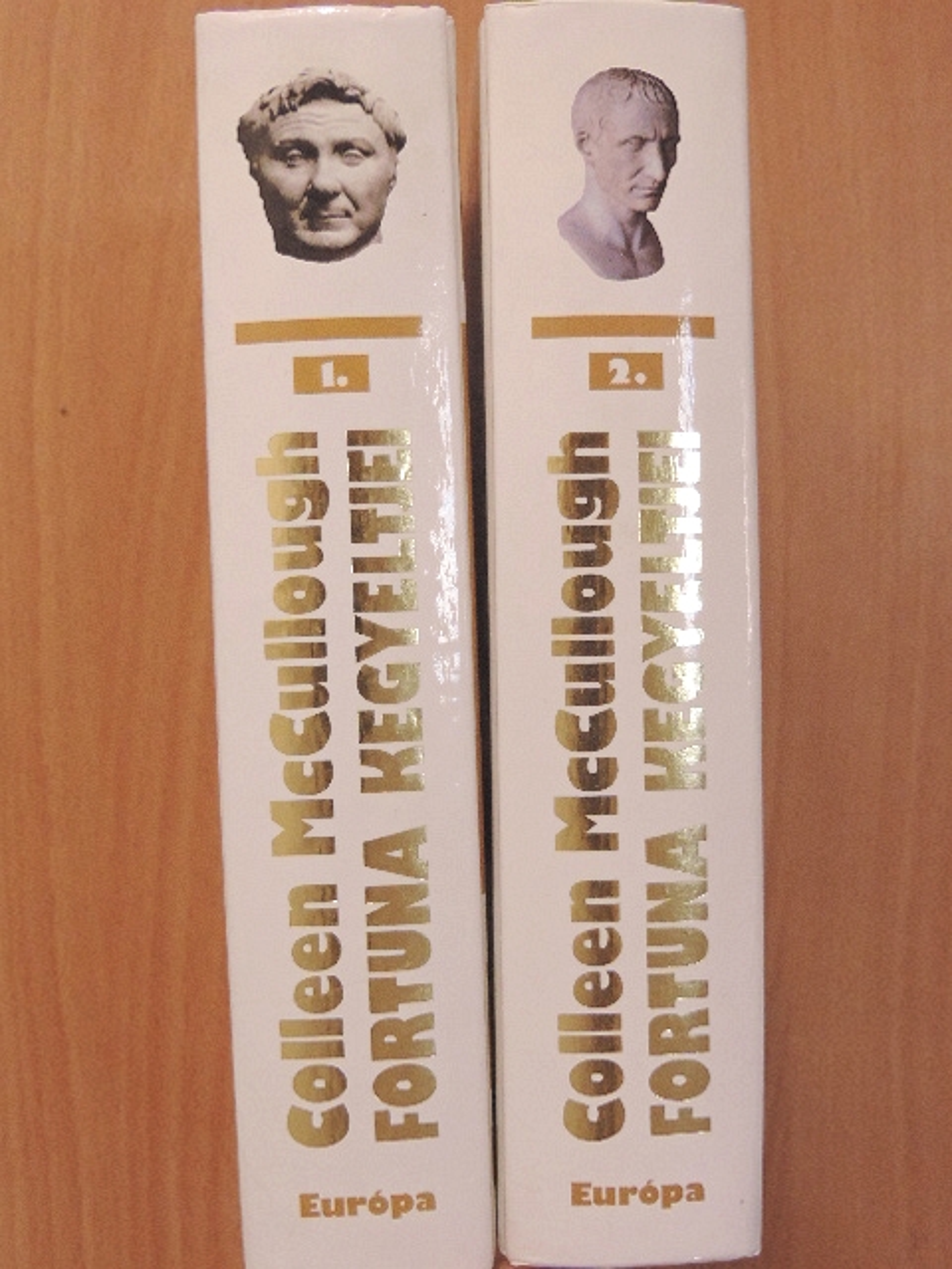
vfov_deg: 34.9
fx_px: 2017
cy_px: 634
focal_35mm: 55
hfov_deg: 26.6
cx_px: 476
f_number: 3.7
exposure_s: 1/100
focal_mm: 9.8
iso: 800
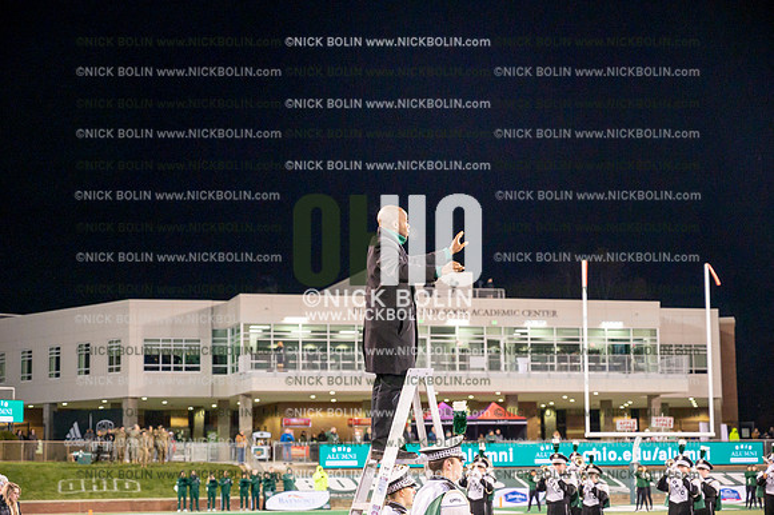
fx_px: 1504
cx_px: 387
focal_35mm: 70
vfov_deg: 19.4
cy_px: 258
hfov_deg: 28.9
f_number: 4.5
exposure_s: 1/640
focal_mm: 70
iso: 5000
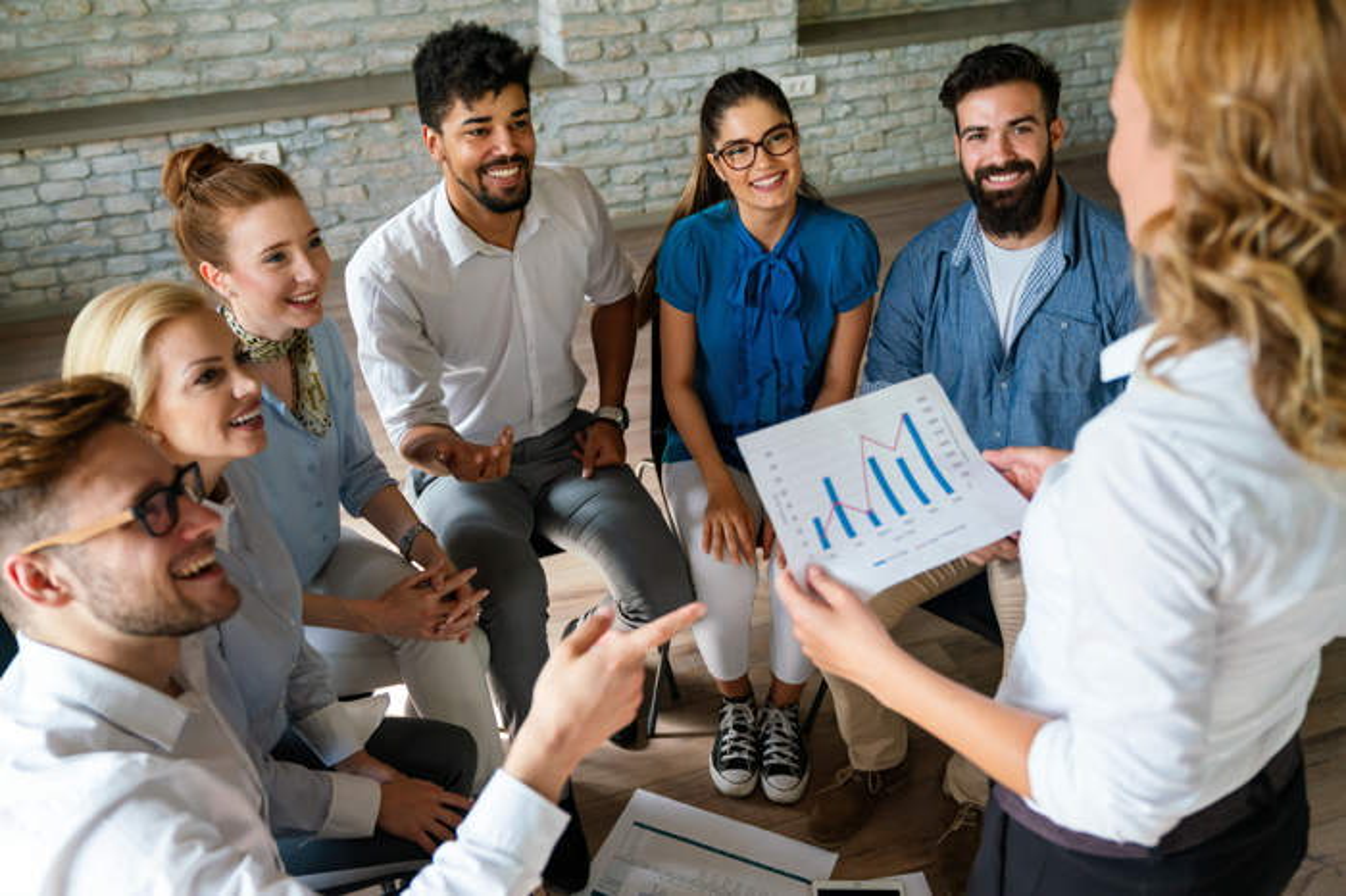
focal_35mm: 33
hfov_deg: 57.2
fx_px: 1233
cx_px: 673
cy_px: 448
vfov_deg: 39.9
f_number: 3.2
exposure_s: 1/320
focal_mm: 33
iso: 800
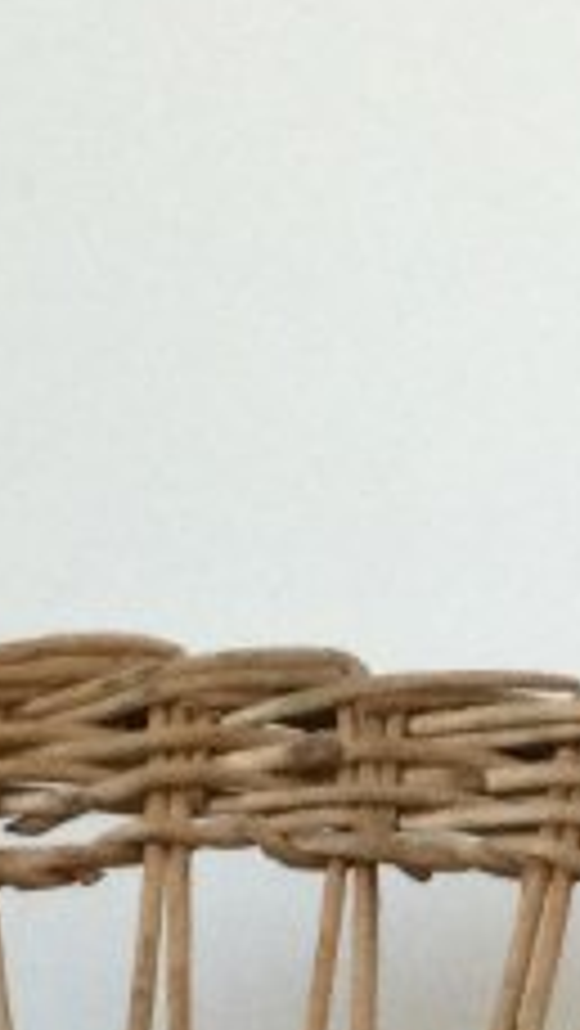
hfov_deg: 6.9
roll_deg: +1.6
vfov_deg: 10.8
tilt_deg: -12.4
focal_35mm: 177
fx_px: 4834
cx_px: 81
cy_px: 2217
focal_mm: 3.3
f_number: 2.4
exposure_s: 1/33
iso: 50
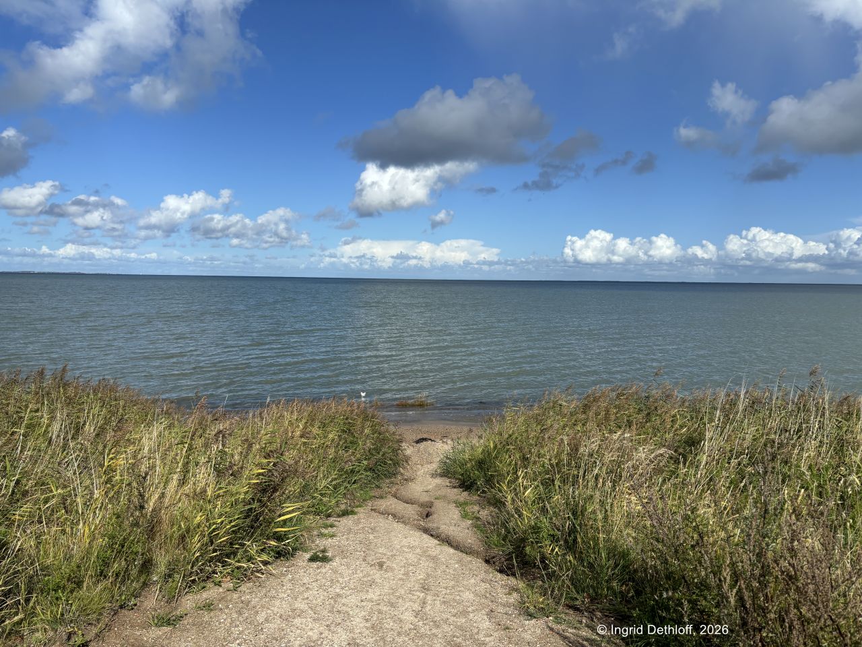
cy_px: 324
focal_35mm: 26
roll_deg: -1.0
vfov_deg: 53.1
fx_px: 647
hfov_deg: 67.3
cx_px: 431
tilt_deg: -4.4
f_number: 1.6
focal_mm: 5.96
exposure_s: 1/5076
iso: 50
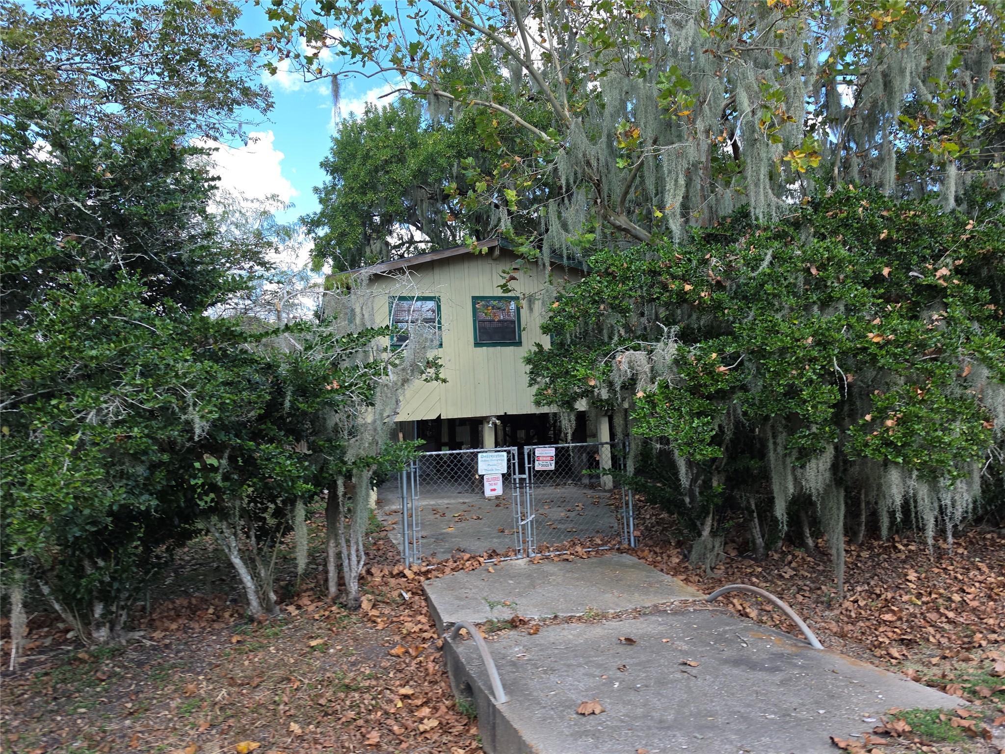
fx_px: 668
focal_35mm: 23
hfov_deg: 73.9
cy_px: 377
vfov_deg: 58.9
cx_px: 502
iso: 10
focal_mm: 6.5
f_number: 1.4
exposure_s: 1/233
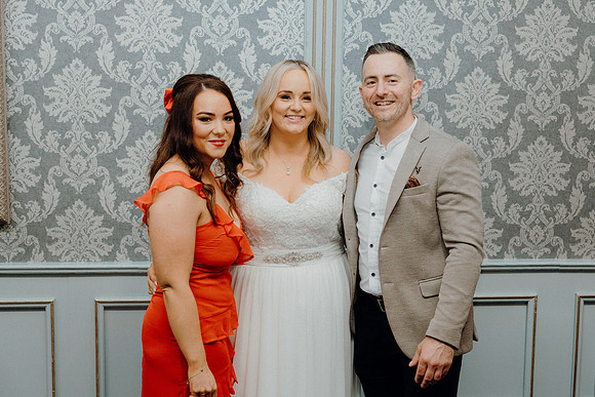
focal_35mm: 57
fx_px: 942
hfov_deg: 35.0
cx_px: 298
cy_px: 198
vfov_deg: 23.8
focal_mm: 57
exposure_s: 1/160
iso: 2500
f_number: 5
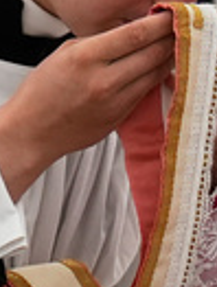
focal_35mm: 2247
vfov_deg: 0.9
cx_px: 574
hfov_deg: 0.7
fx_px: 18690
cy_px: -28
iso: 1250
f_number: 4.5
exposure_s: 1/1000
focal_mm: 200
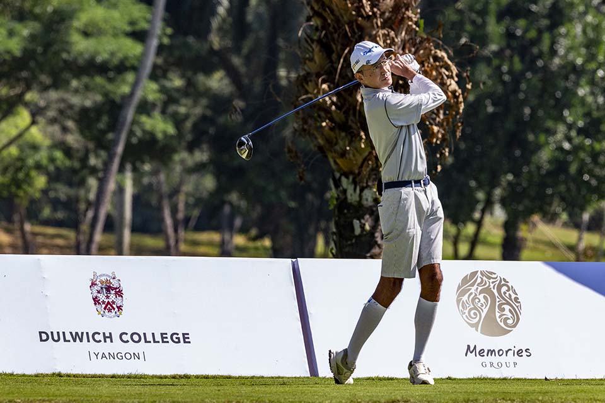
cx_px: 302
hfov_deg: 5.2
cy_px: 202
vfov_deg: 3.4
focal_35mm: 400
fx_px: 6722
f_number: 8
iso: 1400
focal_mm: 400
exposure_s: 1/1600
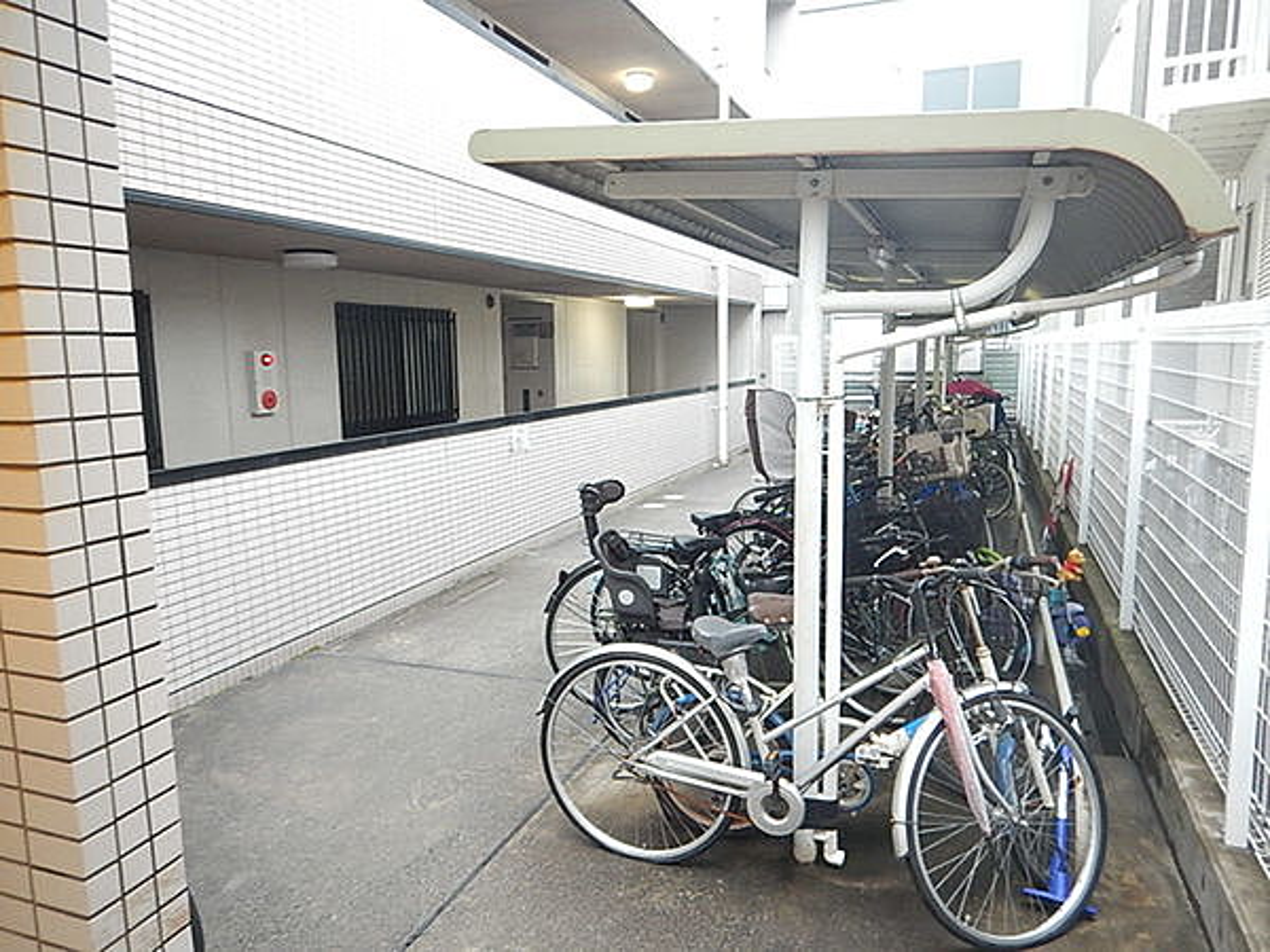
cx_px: 635
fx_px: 881
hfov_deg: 71.6
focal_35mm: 24
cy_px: 476
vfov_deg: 56.8
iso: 400
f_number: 2.8
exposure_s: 1/15
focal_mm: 4.3
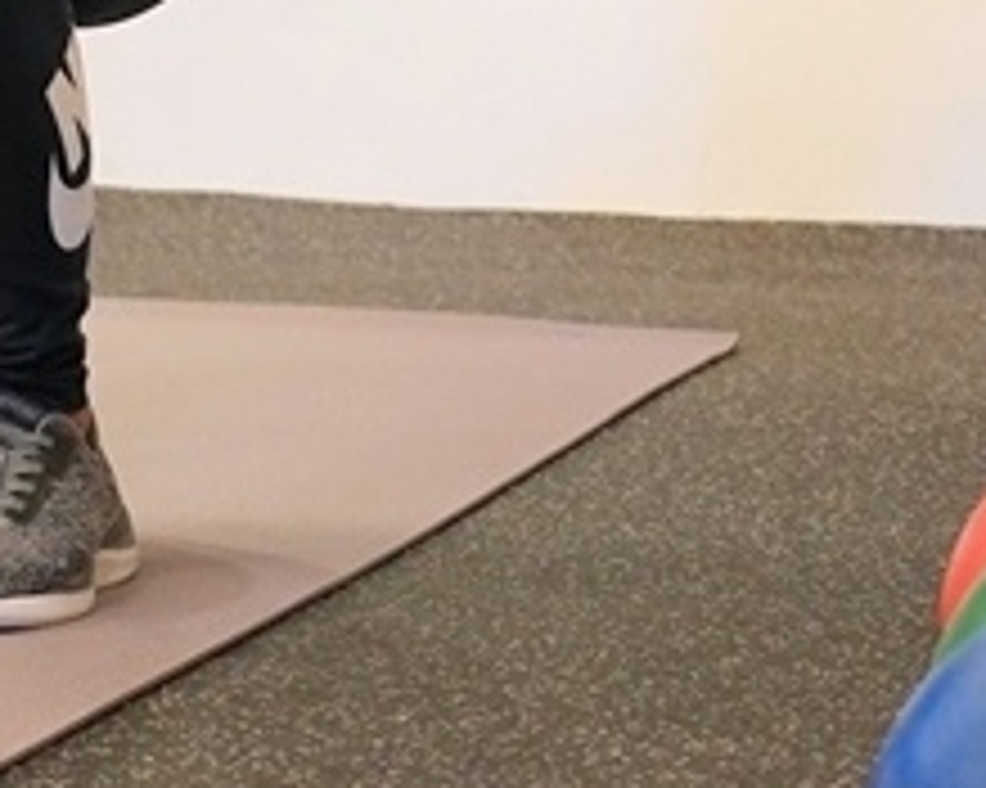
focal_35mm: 197
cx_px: 45
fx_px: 5746
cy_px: -597
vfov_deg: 7.6
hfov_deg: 9.7
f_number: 4
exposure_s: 1/50
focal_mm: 46
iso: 1600
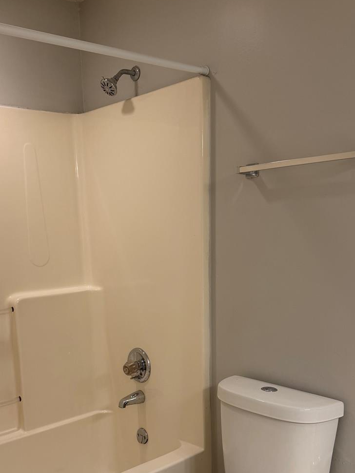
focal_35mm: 38
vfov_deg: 47.7
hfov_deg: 37.7
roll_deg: +1.5
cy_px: 336
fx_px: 519
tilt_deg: -12.8
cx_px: 156
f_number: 1.78
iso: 125
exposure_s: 1/60
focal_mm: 6.76
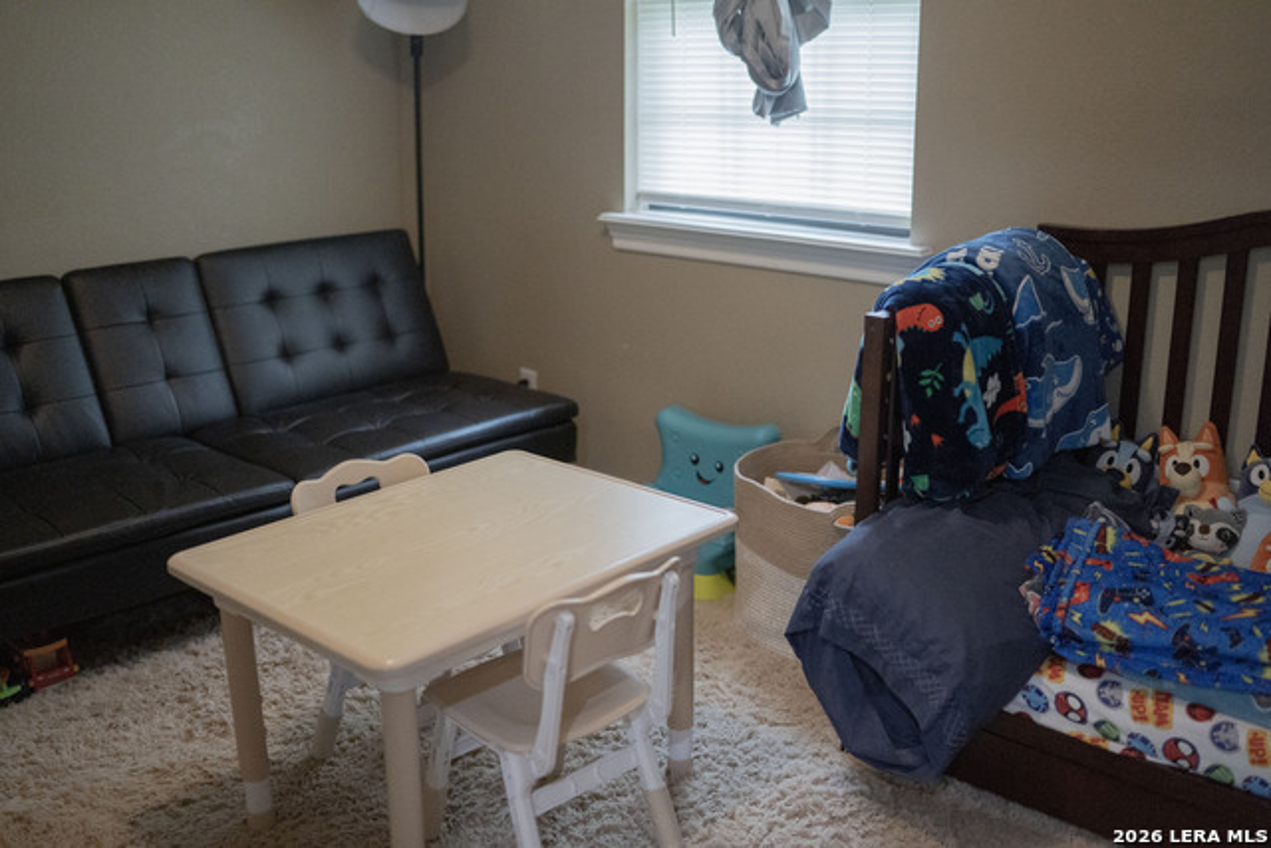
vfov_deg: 37.9
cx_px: 636
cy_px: 424
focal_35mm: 35
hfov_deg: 54.4
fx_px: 1236
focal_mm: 35
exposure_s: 1/2000
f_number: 1.4
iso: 5000
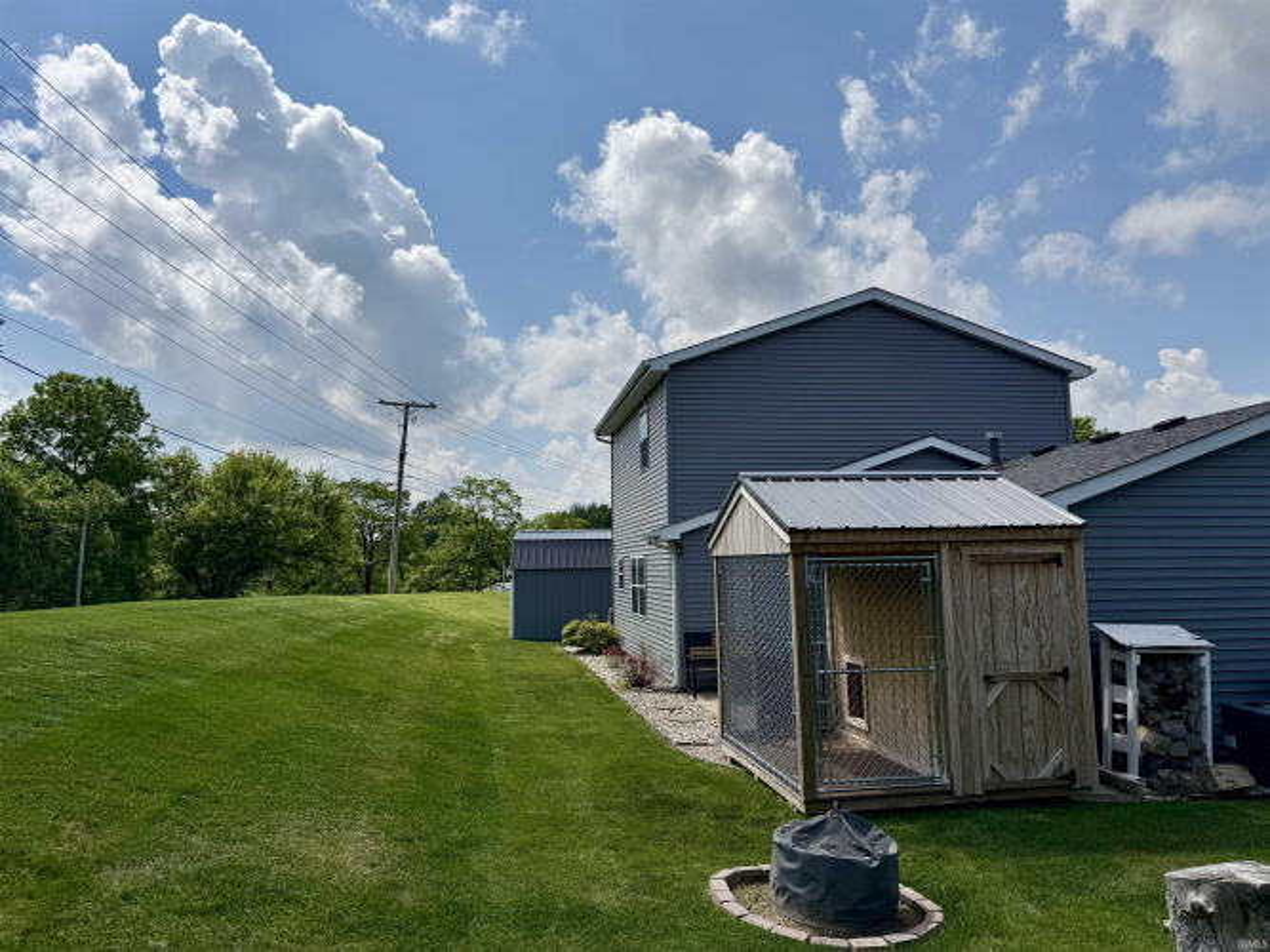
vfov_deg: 56.8
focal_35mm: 24
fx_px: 880
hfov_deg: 71.6
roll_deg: +0.3
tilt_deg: +5.5
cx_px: 635
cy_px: 476
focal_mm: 6.76
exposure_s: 1/10309
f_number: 1.78
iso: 80
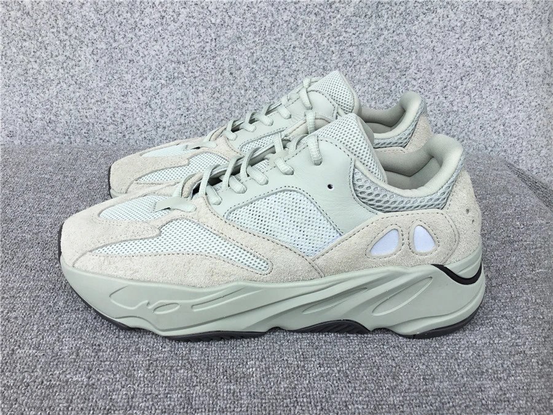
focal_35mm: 31
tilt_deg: -28.5
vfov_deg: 45.4
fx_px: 495
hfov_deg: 58.4
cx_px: 276
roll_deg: -1.6
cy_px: 208
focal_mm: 3.3
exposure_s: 1/317
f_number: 2.4
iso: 25
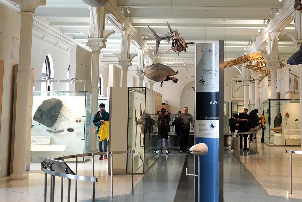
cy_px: 45
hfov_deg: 34.7
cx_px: 204
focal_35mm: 57
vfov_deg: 23.5
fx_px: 478
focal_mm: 35
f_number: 5
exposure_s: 1/80
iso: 3200
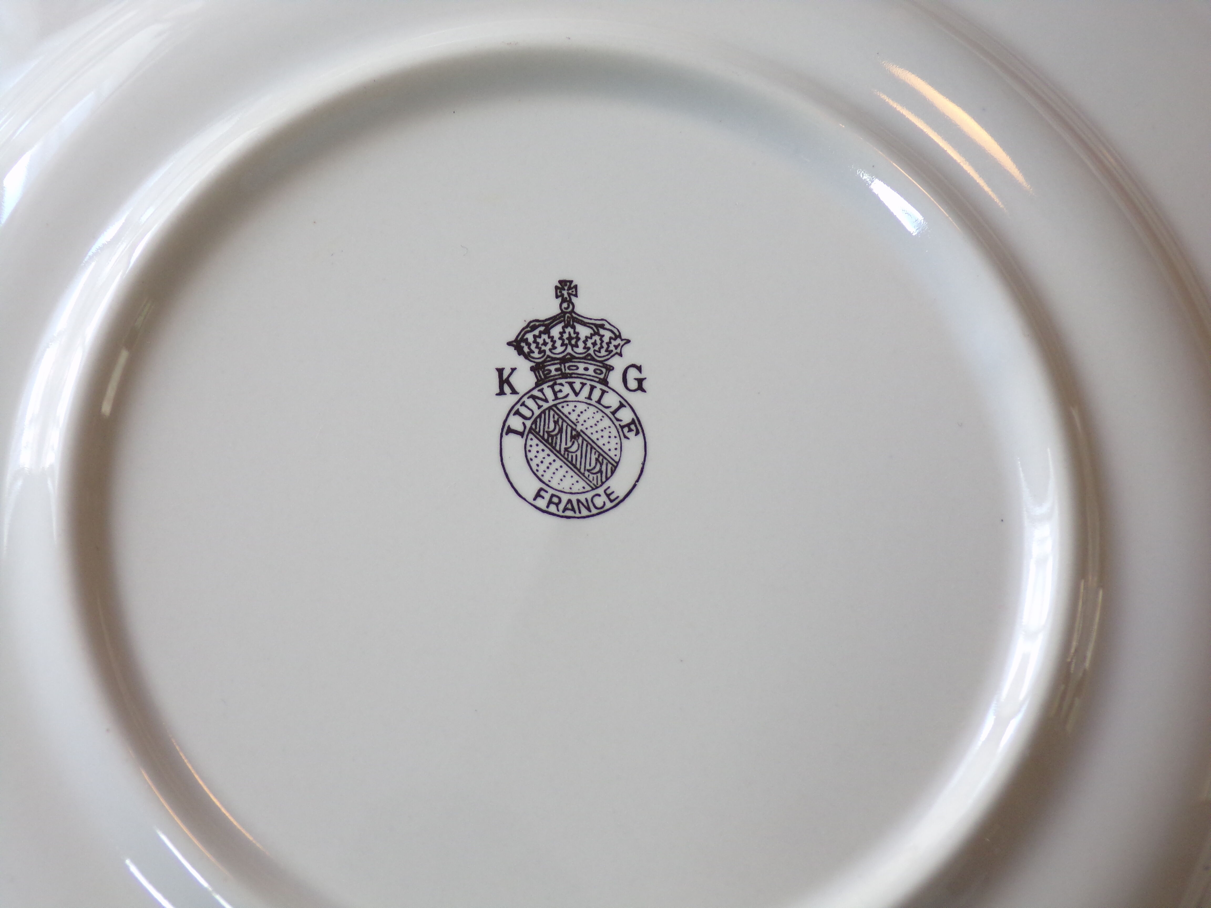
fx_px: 1714
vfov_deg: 29.7
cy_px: 454
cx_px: 606
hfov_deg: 38.9
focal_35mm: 49
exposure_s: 1/34
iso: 157
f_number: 3.5
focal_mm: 8.7
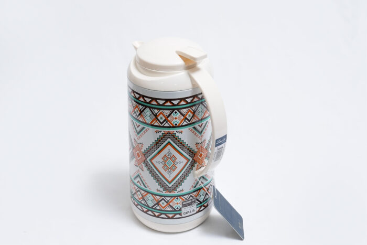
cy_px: 122
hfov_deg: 40.3
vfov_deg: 27.5
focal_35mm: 49
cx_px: 184
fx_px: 500
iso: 3200
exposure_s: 1/125
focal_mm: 33
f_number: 10
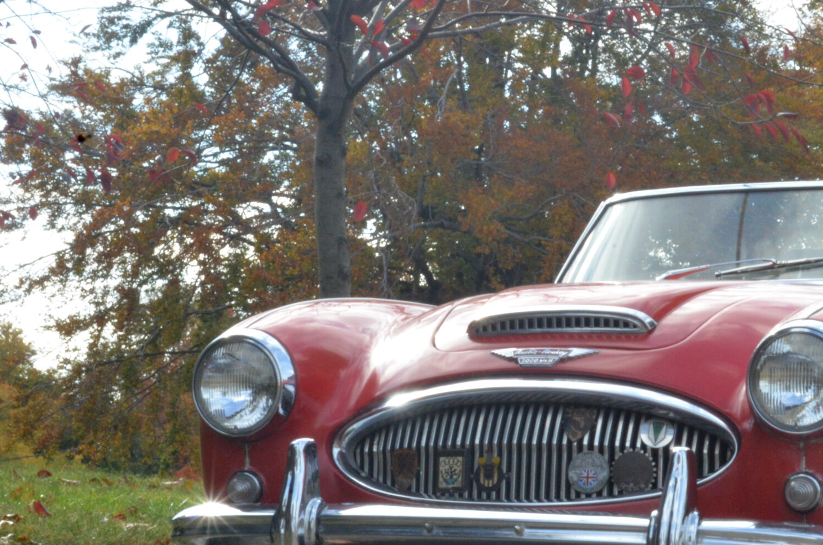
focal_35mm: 142
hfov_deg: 14.4
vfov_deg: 9.6
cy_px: 301
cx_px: 662
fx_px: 3236
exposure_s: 1/80
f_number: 36
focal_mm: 55
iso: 1250
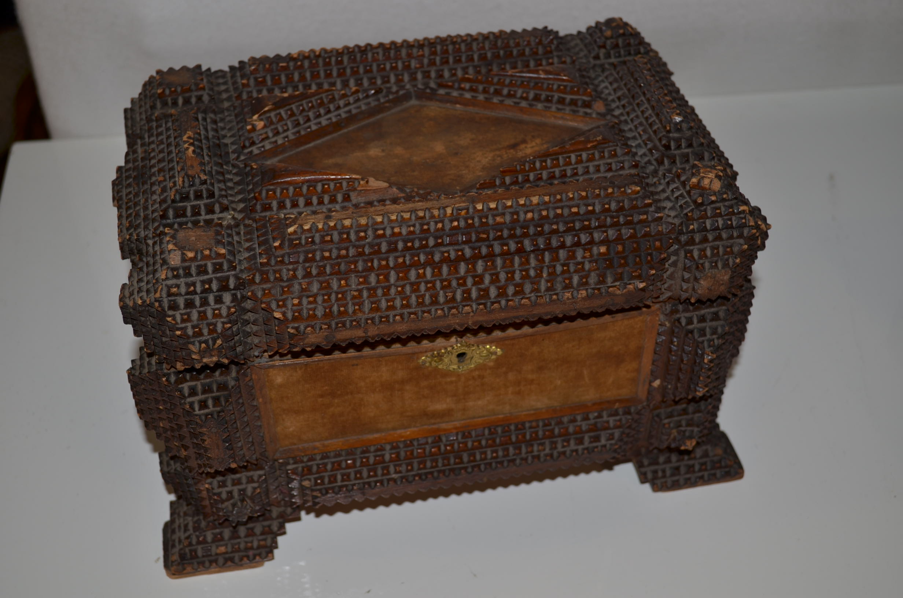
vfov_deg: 29.7
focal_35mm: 45
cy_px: 299
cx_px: 452
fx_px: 1126
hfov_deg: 43.7
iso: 100
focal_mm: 30
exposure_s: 1/30
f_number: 4.5
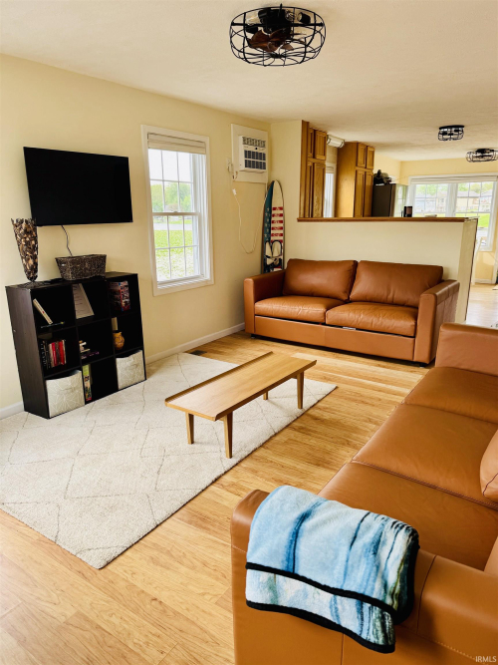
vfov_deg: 71.6
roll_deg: +1.0
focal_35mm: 24
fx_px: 461
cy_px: 332
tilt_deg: -15.1
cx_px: 249
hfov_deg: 56.8
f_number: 1.78
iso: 64
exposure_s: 1/121
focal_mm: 6.76
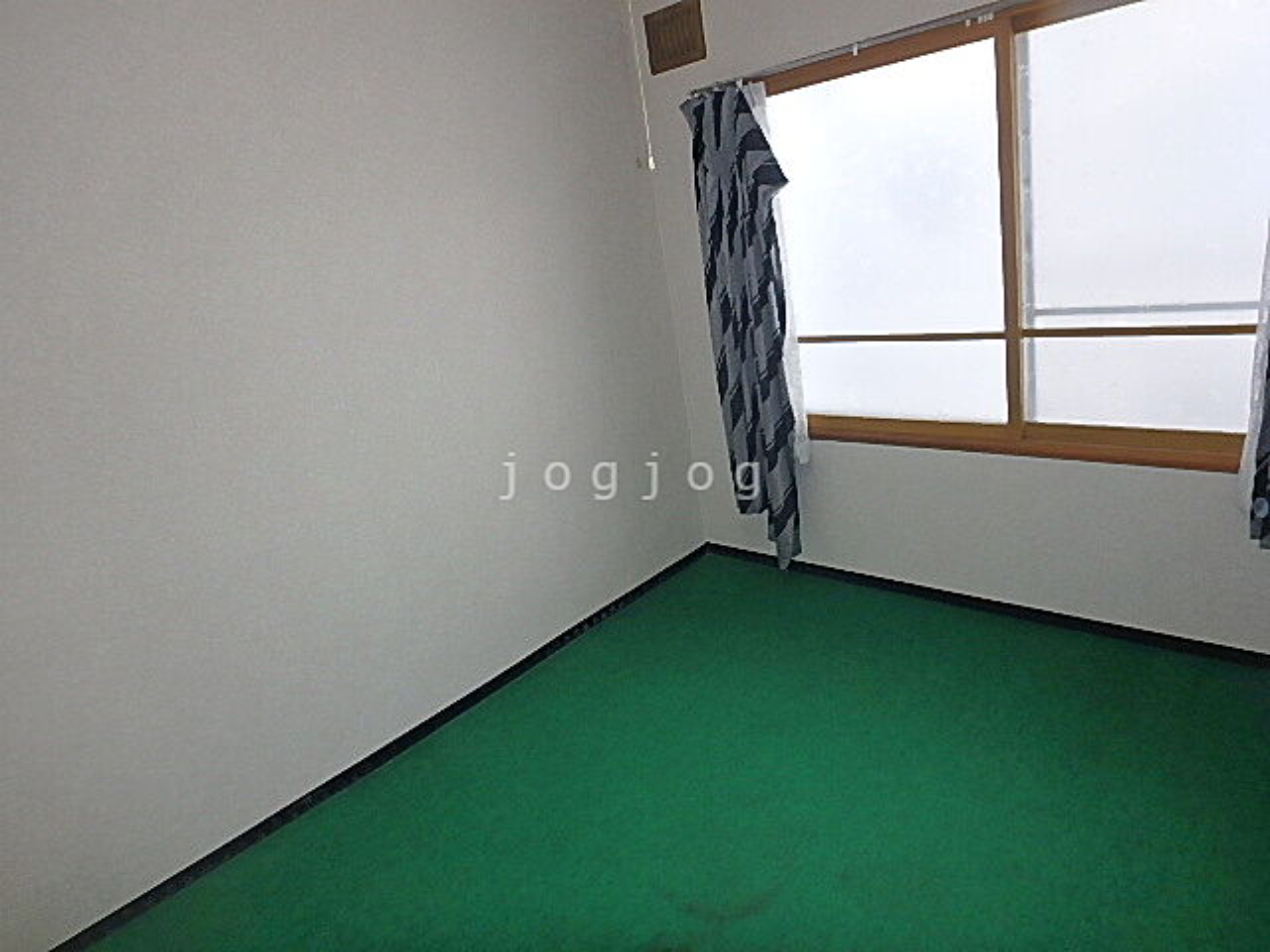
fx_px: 770
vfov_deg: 63.4
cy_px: 476
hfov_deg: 79.0
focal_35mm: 21
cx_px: 635
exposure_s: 1/40
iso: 200
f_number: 3.5
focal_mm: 3.7
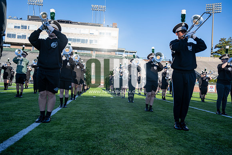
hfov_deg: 59.5
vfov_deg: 41.7
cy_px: 78
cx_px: 116
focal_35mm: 32
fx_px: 203
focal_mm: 31.5
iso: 80
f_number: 4
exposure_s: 1/400
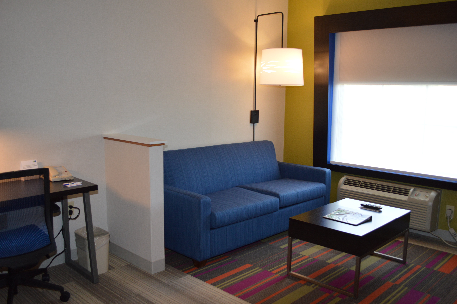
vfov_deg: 39.9
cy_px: 152
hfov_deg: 57.3
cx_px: 228
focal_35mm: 33
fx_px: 419
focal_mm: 22
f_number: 3.8
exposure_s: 1/60
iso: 450
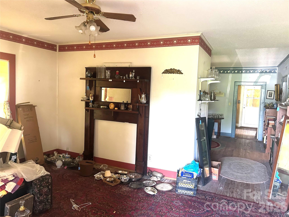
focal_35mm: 26
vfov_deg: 53.1
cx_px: 144
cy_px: 108
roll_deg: -1.9
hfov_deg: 67.3
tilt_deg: -5.6
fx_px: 217
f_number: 1.5
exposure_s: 1/60
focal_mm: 5.7
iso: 400
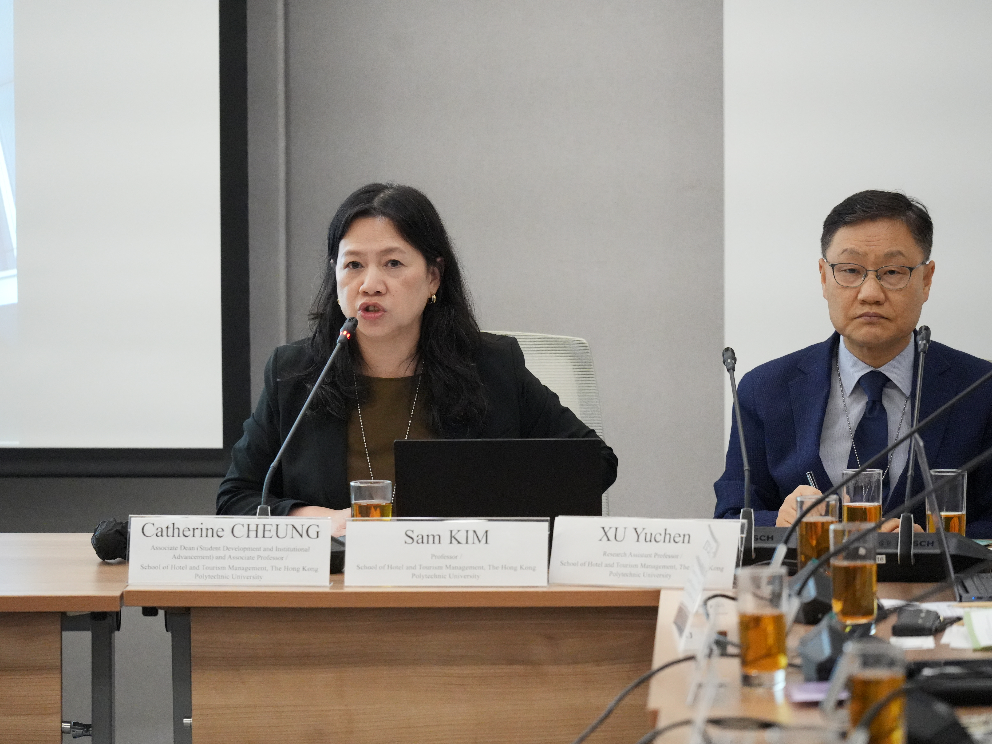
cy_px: 373
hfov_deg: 10.5
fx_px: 5416
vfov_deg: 7.9
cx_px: 494
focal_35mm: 189
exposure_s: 1/400
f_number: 4
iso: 12800
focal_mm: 174
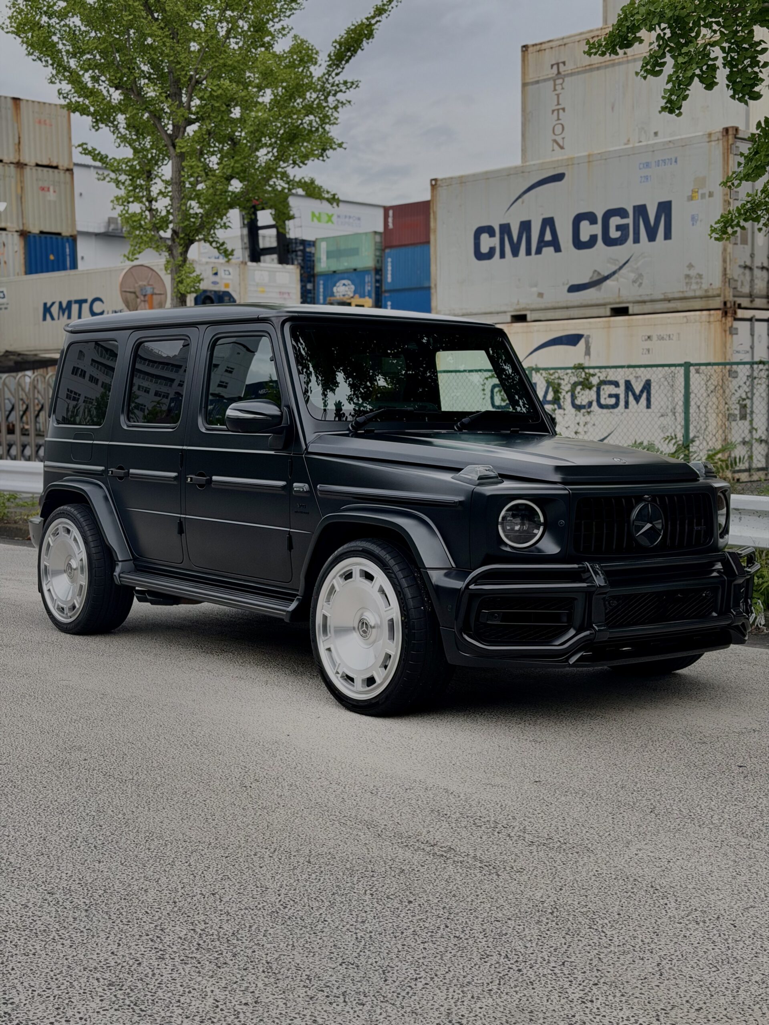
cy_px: 512
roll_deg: +0.2
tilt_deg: -4.1
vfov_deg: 39.7
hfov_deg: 30.3
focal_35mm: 48
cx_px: 384
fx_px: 1422
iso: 64
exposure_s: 1/1027
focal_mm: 6.76
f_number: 1.78
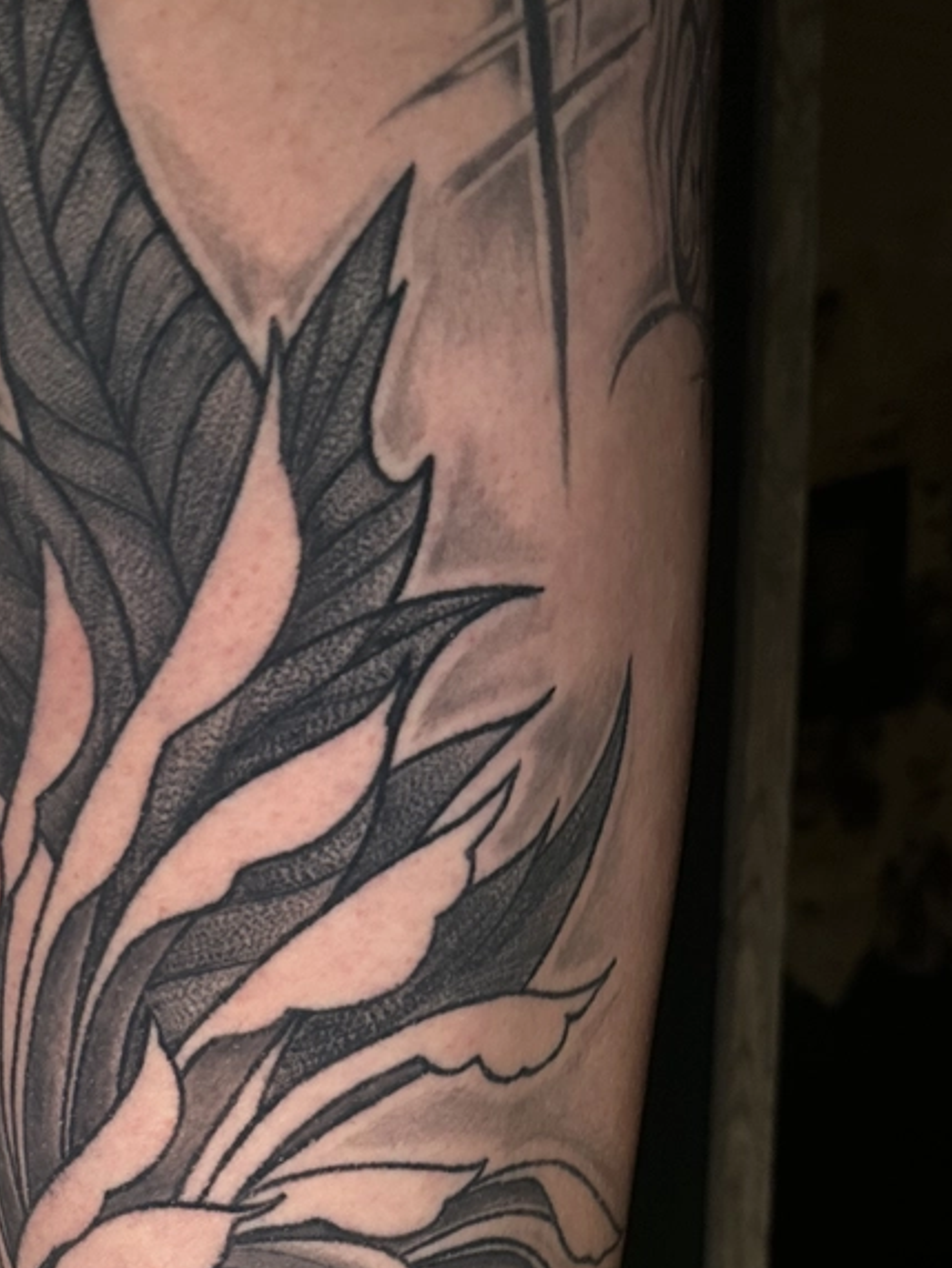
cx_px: 272
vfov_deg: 28.8
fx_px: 2308
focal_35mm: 63
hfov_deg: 23.1
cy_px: 1261
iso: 640
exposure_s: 1/60
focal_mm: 6.86
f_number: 1.78
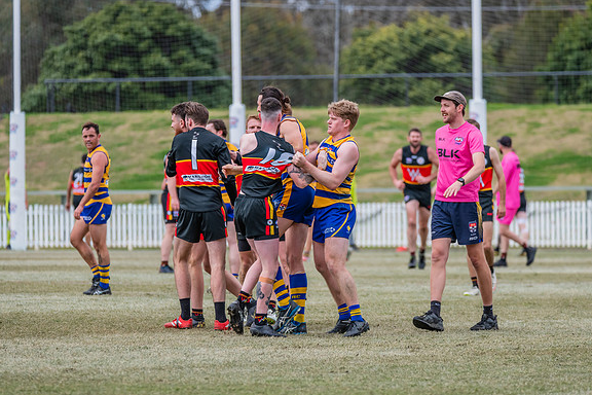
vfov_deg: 4.2
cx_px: 294
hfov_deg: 6.3
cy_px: 198
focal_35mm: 328
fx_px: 5393
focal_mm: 320
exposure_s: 1/1600
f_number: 7.1
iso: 800
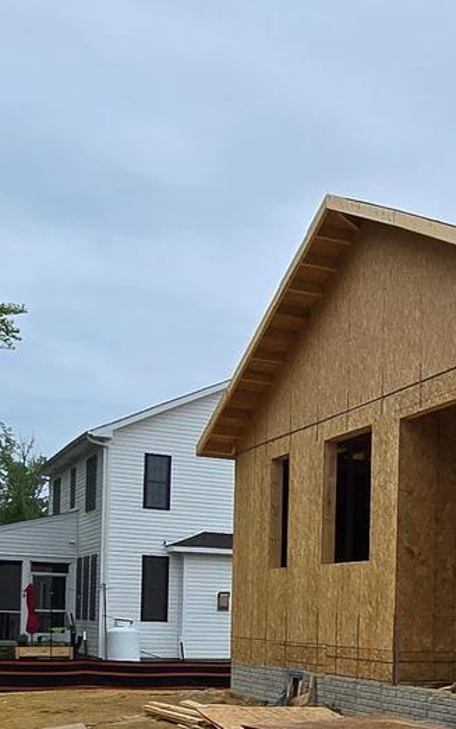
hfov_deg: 16.8
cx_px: 947
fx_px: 1073
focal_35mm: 54
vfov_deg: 35.9
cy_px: 613
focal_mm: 2.2
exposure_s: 1/1081
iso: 50
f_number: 2.2
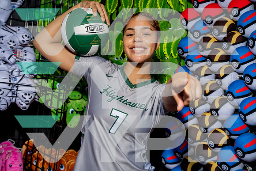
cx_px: 128
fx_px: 377
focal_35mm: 53
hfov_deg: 37.5
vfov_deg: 25.5
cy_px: 86
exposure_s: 1/250
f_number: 5.6
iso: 100
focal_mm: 53
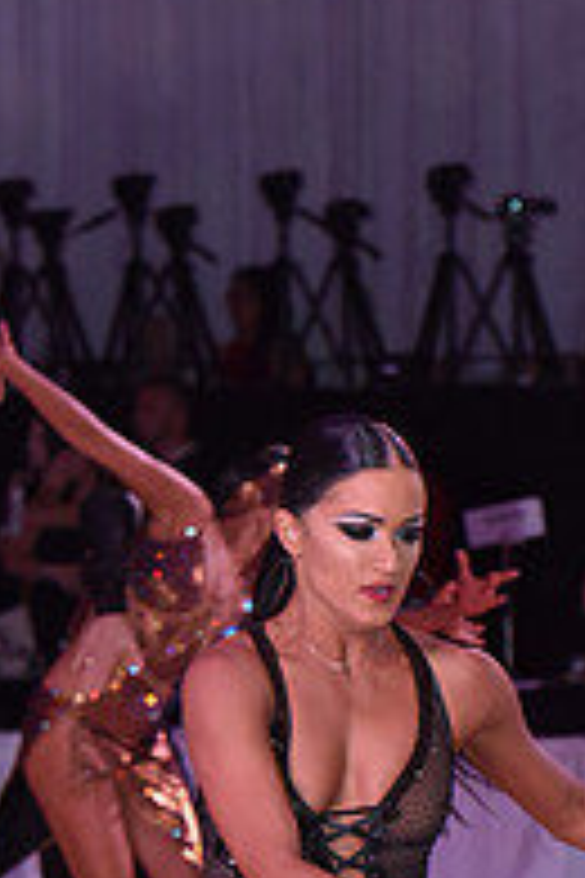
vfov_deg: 6.3
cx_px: 560
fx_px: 7970
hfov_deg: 4.2
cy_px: 1166
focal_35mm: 327
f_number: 5.6
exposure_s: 1/250
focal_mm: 110
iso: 1250
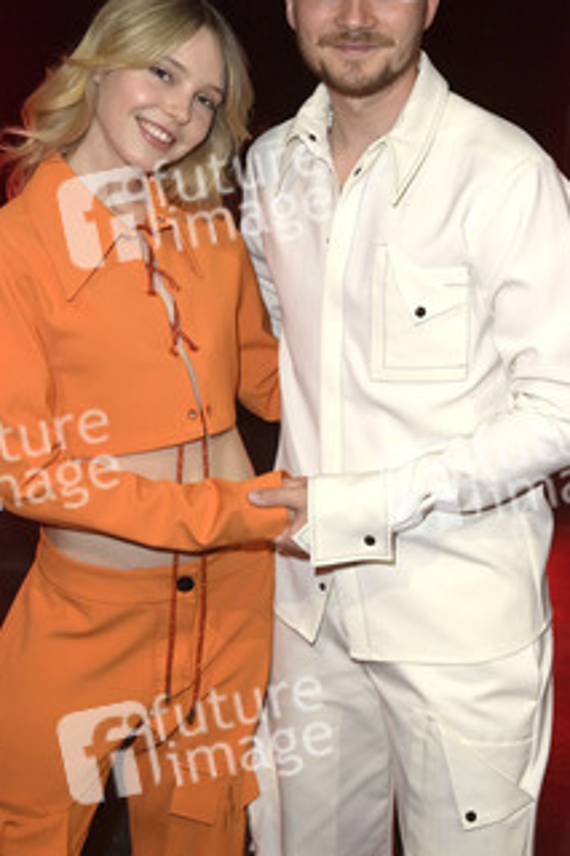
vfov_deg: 43.4
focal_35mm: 45
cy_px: 340
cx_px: 273
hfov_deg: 29.8
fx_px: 1070
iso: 1000
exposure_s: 1/50
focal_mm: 36
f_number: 5.6
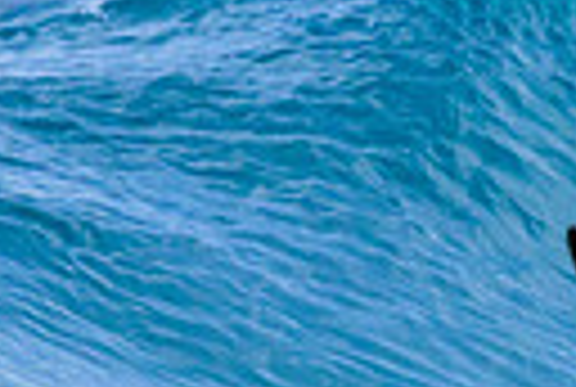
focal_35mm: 3611
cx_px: 1030
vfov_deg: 0.4
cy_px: 259
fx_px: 57911
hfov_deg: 0.6
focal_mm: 800
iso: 2000
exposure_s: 1/2000
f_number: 11
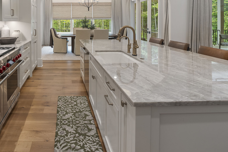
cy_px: 17
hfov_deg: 69.7
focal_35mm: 24
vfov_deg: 48.0
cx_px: 62
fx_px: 152
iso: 320
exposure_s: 1/25
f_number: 10
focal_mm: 12
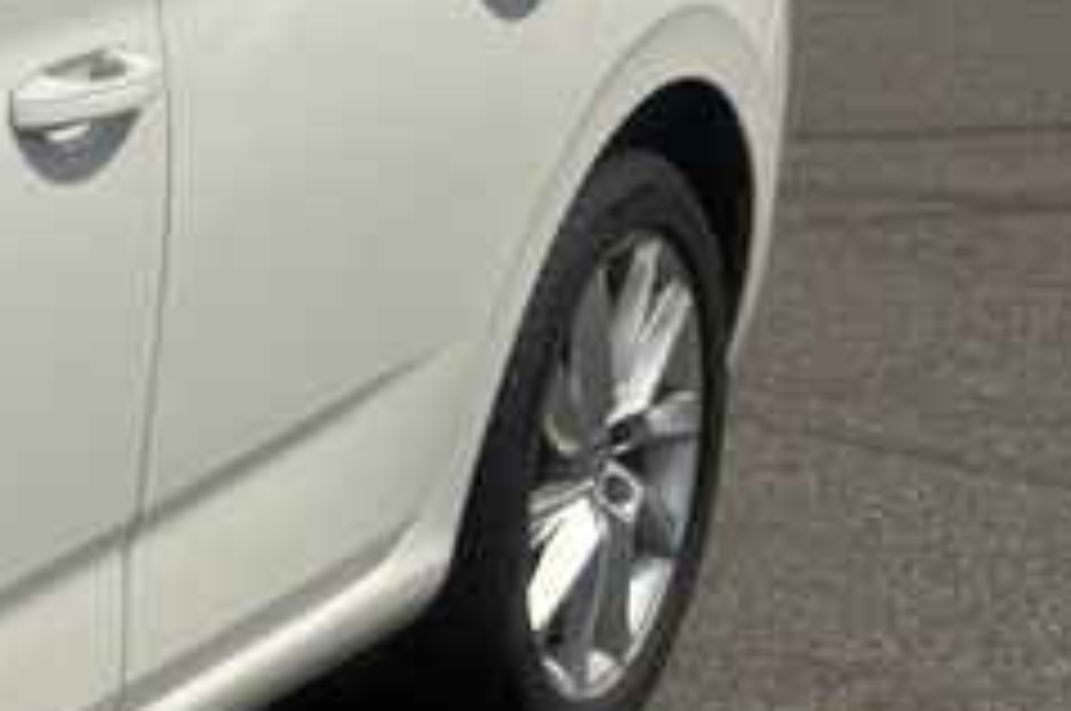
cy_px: 351
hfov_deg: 12.8
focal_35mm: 126
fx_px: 3743
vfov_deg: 10.8
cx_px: -1458
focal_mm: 6.76
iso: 80
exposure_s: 1/14286
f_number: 1.78
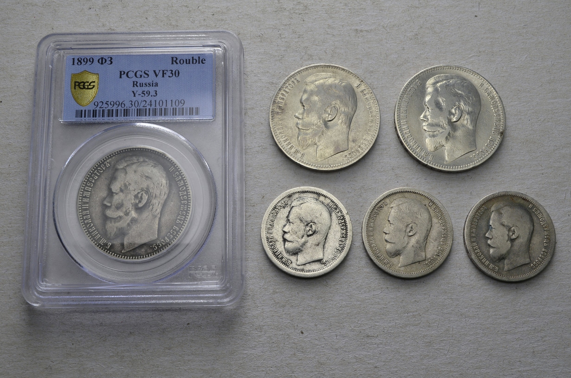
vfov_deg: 31.8
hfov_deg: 46.5
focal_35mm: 42
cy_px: 189
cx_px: 286
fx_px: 665
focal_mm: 28
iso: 400
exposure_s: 1/250
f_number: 14
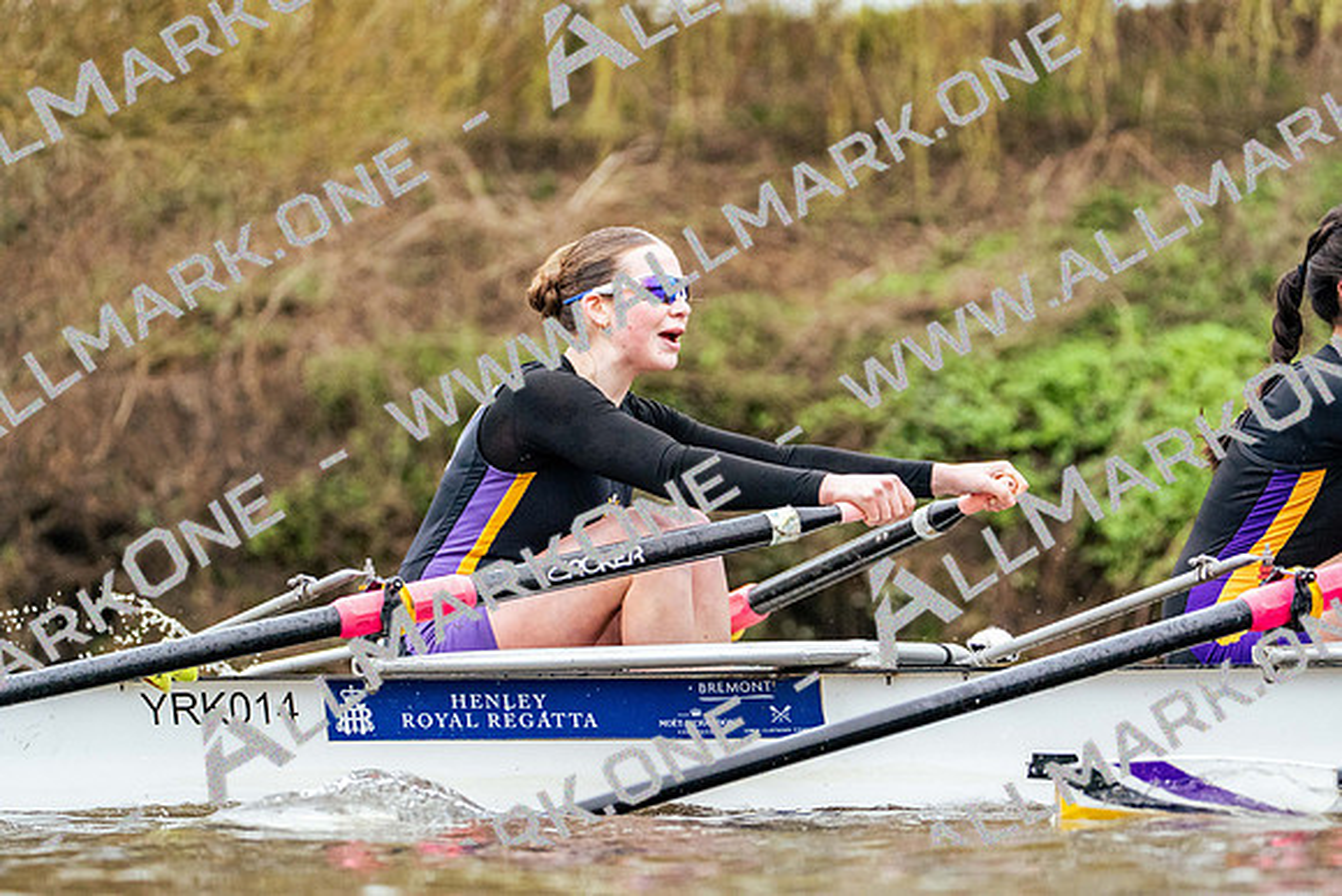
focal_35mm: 264
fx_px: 9843
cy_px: 448
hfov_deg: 7.8
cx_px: 671
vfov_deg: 5.2
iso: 6400
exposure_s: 1/2000
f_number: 6.3
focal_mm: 264
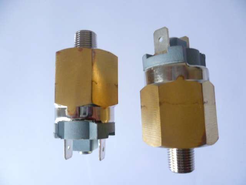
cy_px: 92
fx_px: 199
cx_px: 123
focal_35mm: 28
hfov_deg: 63.4
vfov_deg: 49.7
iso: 400
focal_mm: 5
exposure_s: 1/25
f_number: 2.8
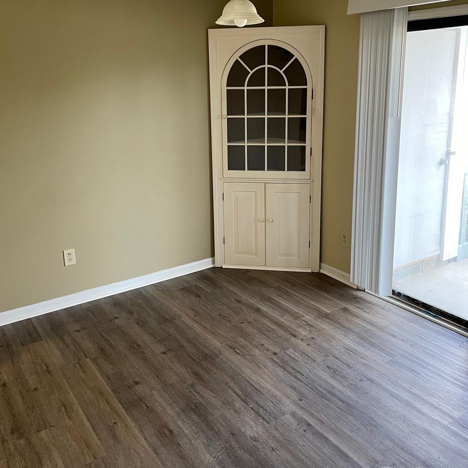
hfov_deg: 52.5
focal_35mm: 31
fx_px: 474
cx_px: 234
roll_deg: +1.5
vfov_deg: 52.3
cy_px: 197
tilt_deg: -12.9
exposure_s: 1/60
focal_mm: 4.2
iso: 80
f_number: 1.6
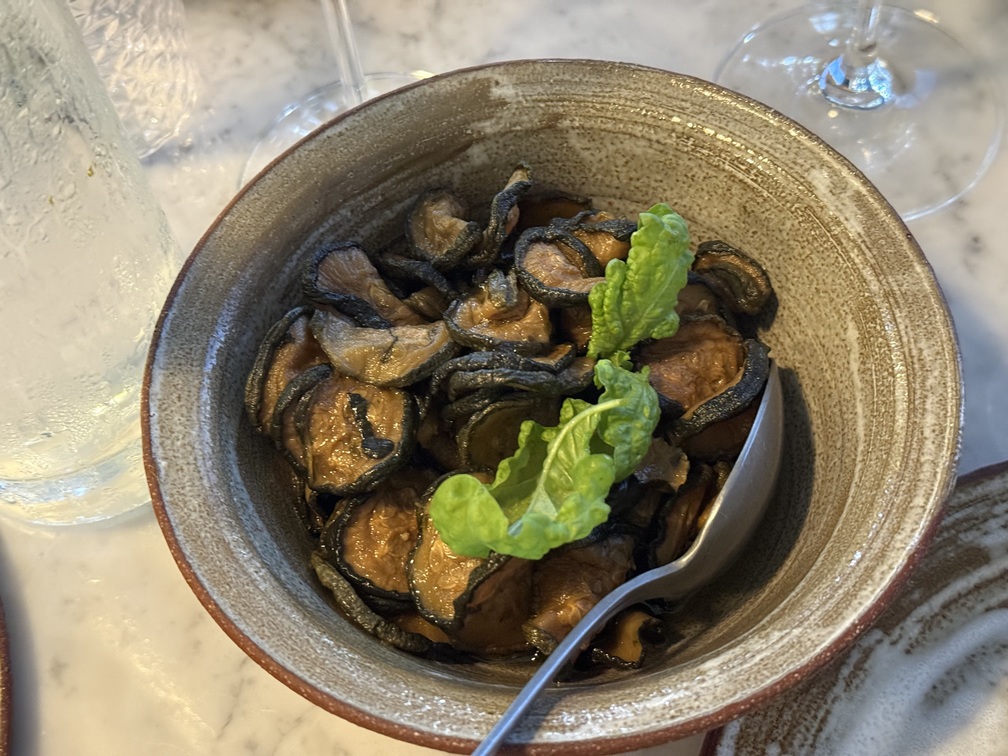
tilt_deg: -58.7
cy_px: 378
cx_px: 504
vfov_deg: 30.3
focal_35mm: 48
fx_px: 1398
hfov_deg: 39.7
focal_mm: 6.76
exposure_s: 1/25
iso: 500
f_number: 1.78
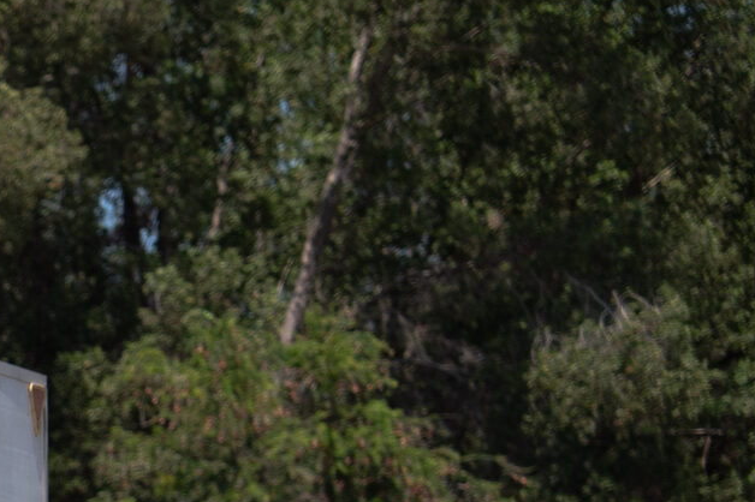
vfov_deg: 5.3
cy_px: 934
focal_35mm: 257
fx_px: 5387
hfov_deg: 7.7
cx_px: -705
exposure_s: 1/160
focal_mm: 63
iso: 200
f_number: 2.8
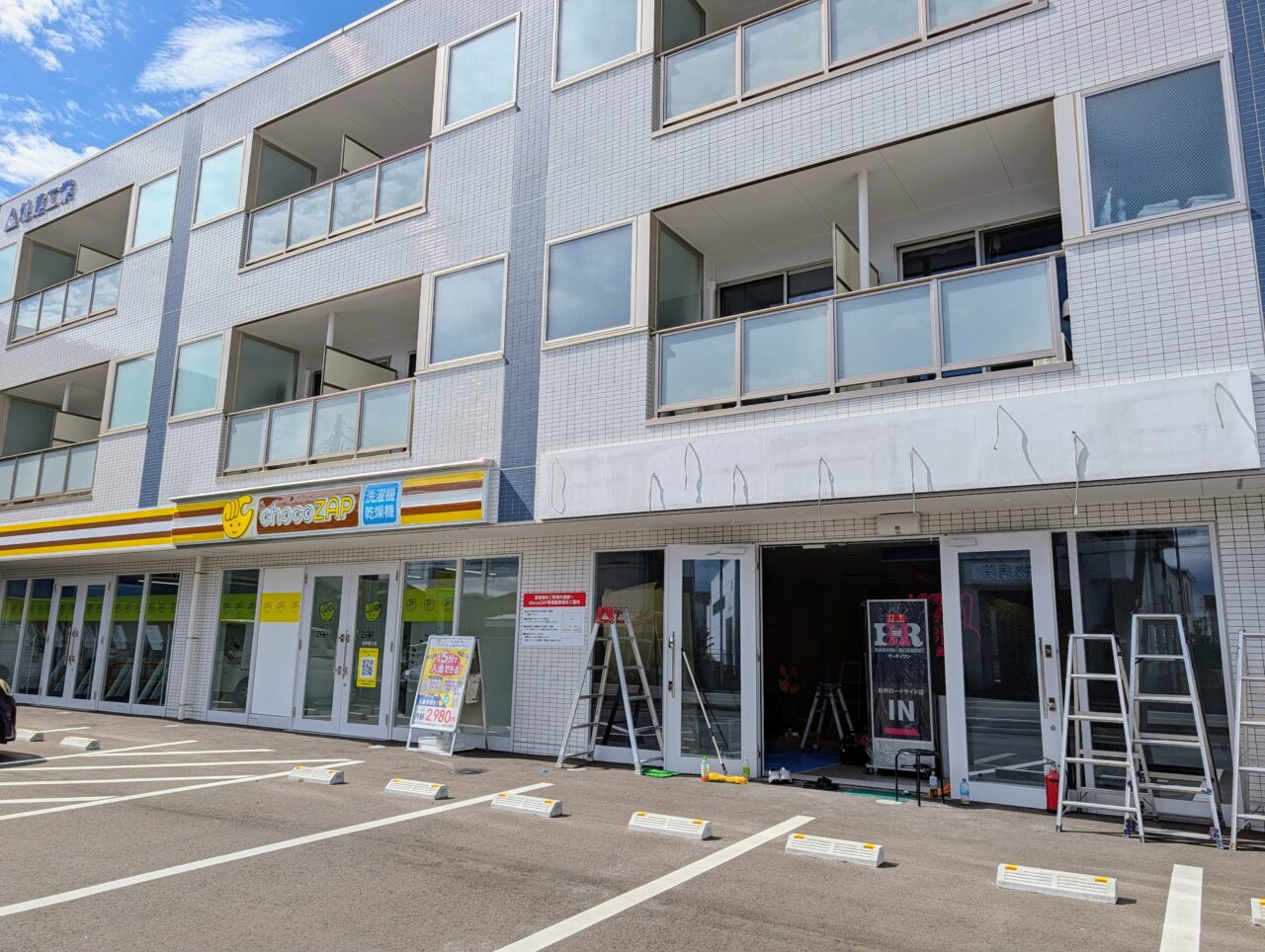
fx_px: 878
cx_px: 632
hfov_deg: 71.5
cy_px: 476
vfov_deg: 56.9
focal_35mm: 24
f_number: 1.68
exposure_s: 1/11236
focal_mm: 6.9
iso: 19
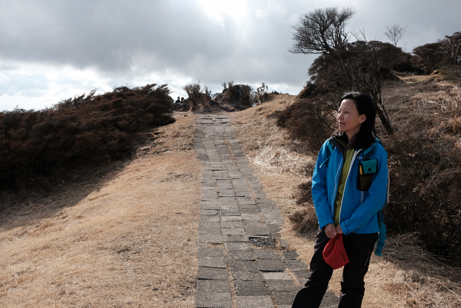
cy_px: 154
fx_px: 448
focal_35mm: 35
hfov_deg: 54.4
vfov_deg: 37.9
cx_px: 230
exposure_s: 1/500
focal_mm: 23
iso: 250
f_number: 8
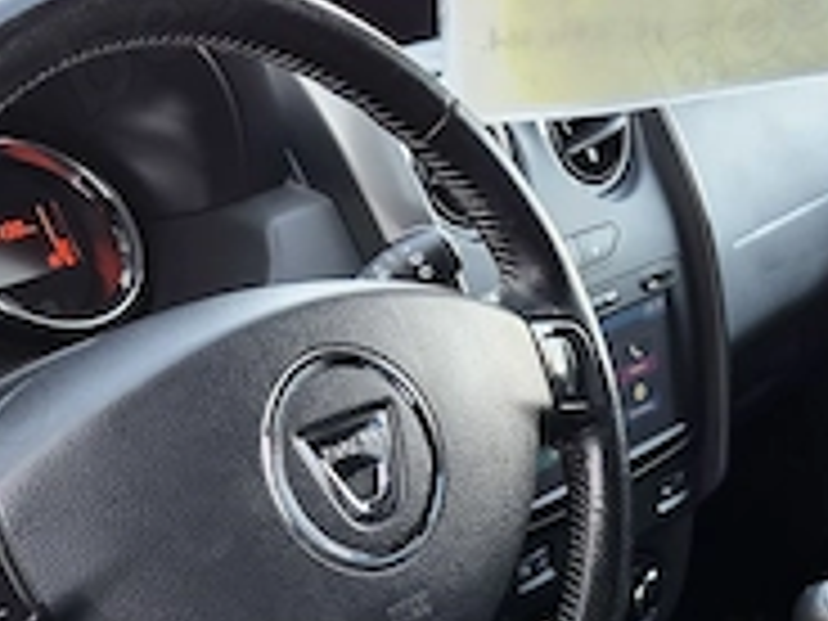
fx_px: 1794
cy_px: 639
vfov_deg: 19.0
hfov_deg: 25.4
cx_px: 698
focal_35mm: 75
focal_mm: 5.4
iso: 64
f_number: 1.8
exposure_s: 1/180
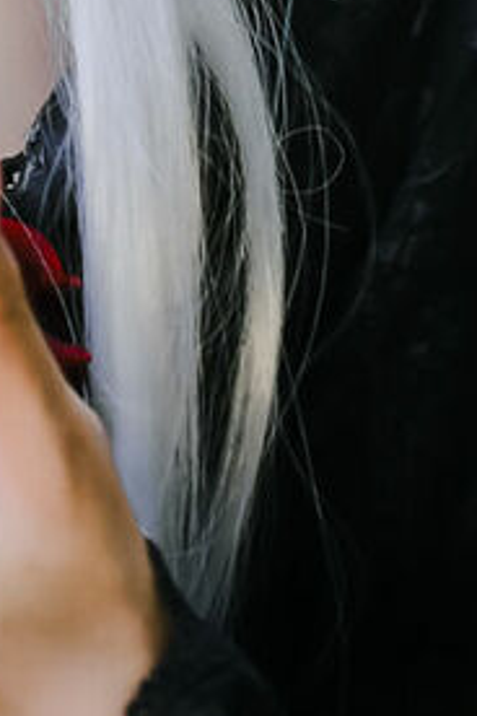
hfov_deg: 4.8
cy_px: -966
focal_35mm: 280
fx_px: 5565
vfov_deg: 7.0
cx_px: -544
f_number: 3.2
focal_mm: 50
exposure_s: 1/200
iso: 200
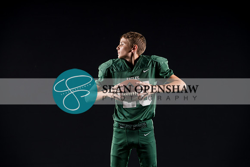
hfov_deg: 22.9
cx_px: 125
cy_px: 84
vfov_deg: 15.4
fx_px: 618
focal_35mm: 89
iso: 200
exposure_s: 1/160
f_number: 4
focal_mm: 89
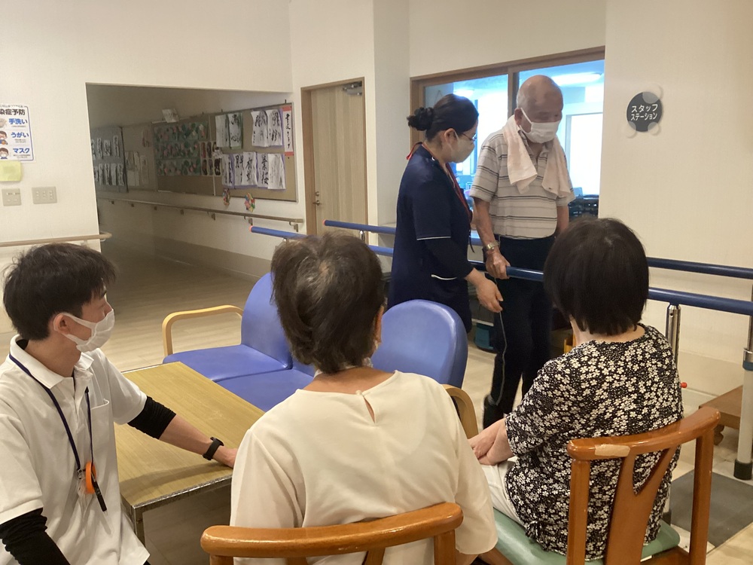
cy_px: 282
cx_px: 376
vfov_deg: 45.4
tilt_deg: -10.4
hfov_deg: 58.4
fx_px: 674
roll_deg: +0.8
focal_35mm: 31
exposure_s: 1/60
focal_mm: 3.3
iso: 320
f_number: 2.4
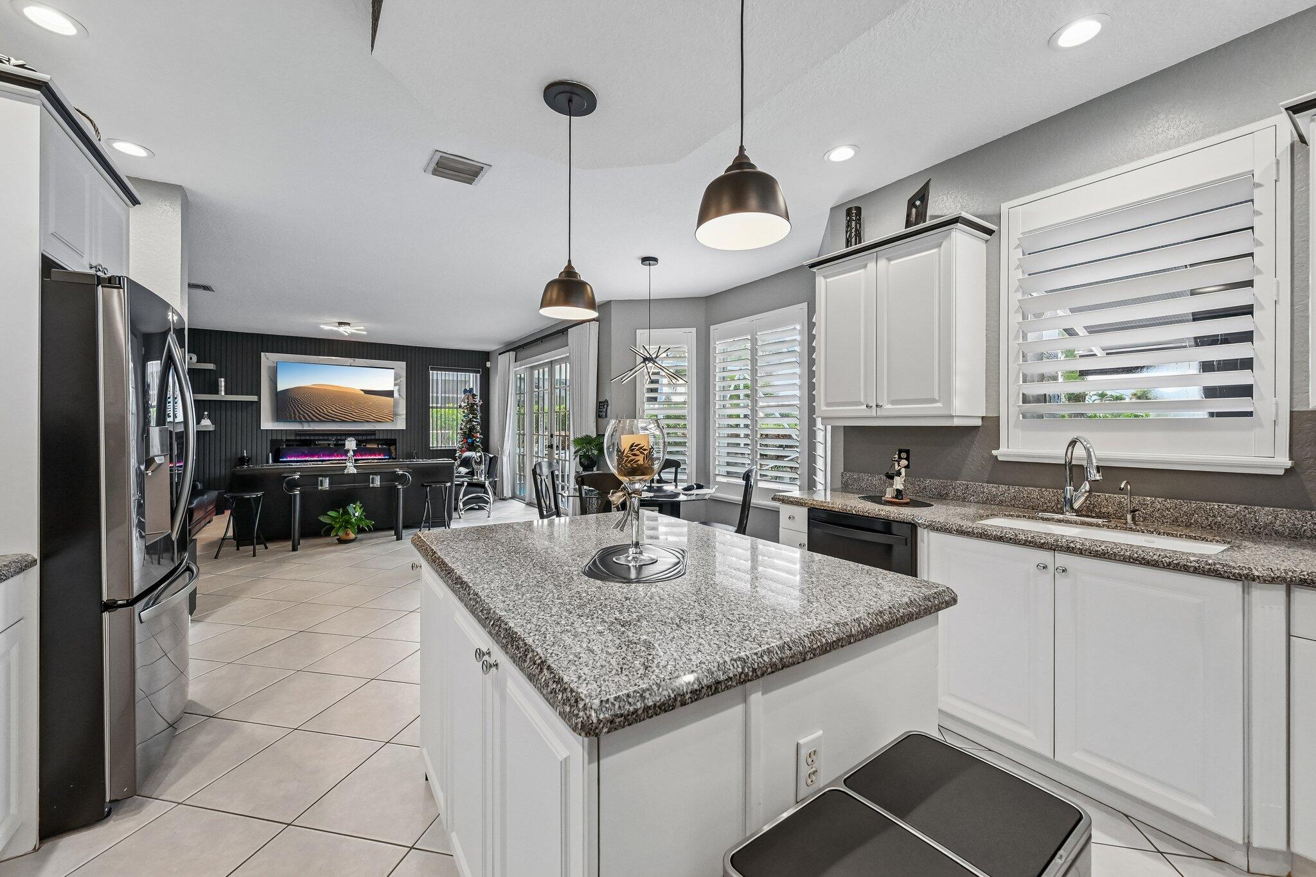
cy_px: 438
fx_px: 512
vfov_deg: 81.2
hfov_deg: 104.3
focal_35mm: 14
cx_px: 658
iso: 2500
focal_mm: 14
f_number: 8
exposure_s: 1/200
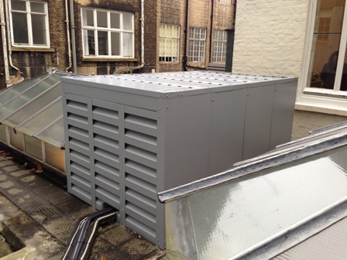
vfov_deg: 42.9
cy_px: 130
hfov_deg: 55.4
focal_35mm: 33
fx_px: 331
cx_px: 174
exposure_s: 1/60
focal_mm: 4.13
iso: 50
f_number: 2.4
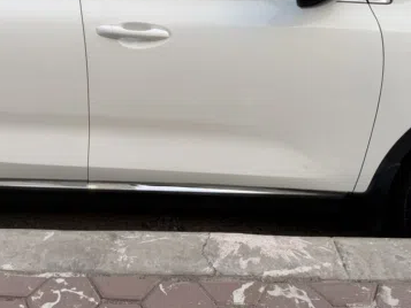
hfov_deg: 43.4
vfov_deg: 32.2
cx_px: 146
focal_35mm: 43
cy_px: 38
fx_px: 511
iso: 64
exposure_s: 1/121
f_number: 1.78
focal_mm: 6.76
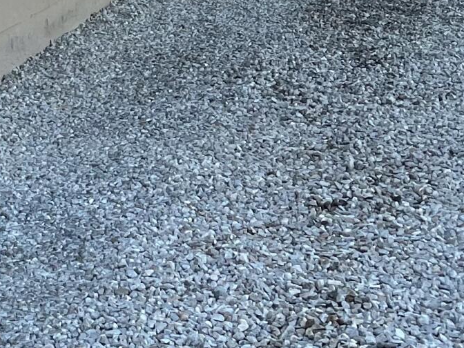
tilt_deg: +3.4
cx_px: -57
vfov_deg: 11.7
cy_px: -303
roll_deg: +2.3
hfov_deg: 16.4
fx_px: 1555
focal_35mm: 116
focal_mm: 4.2
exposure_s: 1/121
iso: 32
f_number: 1.6
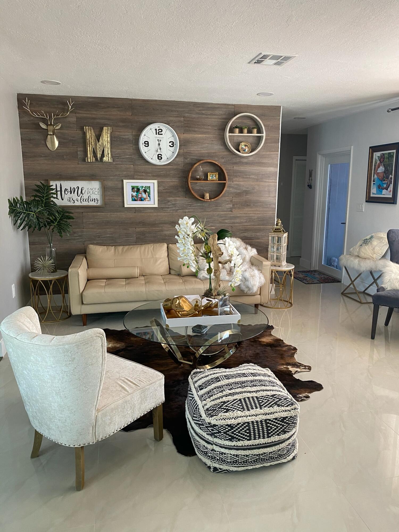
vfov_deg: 67.3
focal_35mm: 26
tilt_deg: -9.8
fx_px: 400
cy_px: 266
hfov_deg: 53.1
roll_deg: +0.3
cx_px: 200
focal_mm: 4.25
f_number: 1.8
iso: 125
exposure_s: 1/71
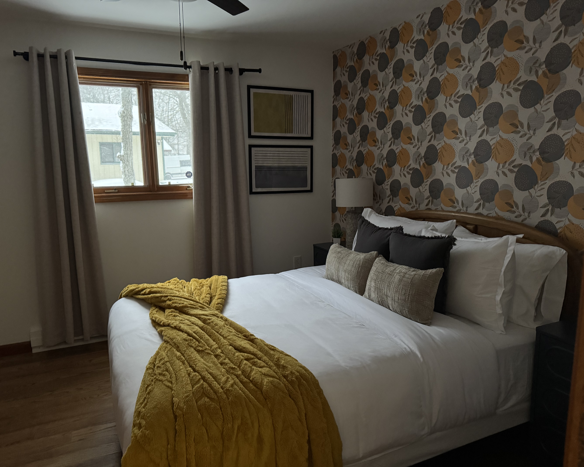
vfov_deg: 56.8
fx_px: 432
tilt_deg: -7.1
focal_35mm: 25
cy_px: 234
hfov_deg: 68.1
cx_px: 284
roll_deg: +1.3
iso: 1000
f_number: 1.78
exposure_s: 1/38
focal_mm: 6.76
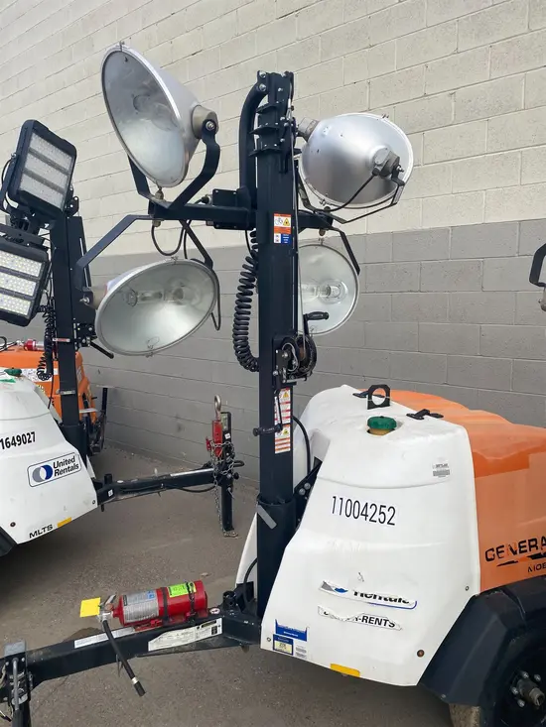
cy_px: 364
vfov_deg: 67.3
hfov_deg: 53.1
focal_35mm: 26
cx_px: 273
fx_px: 547
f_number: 1.8
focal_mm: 4.25
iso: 32
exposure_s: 1/606
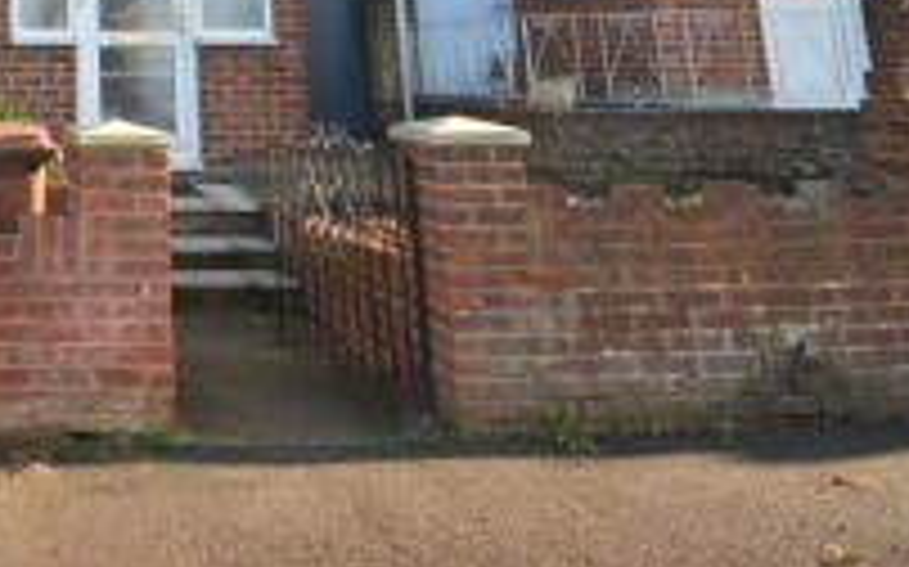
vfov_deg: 30.2
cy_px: -110
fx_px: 891
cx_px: -58
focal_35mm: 36
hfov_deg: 43.6
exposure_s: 1/160
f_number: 6.3
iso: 200
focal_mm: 10
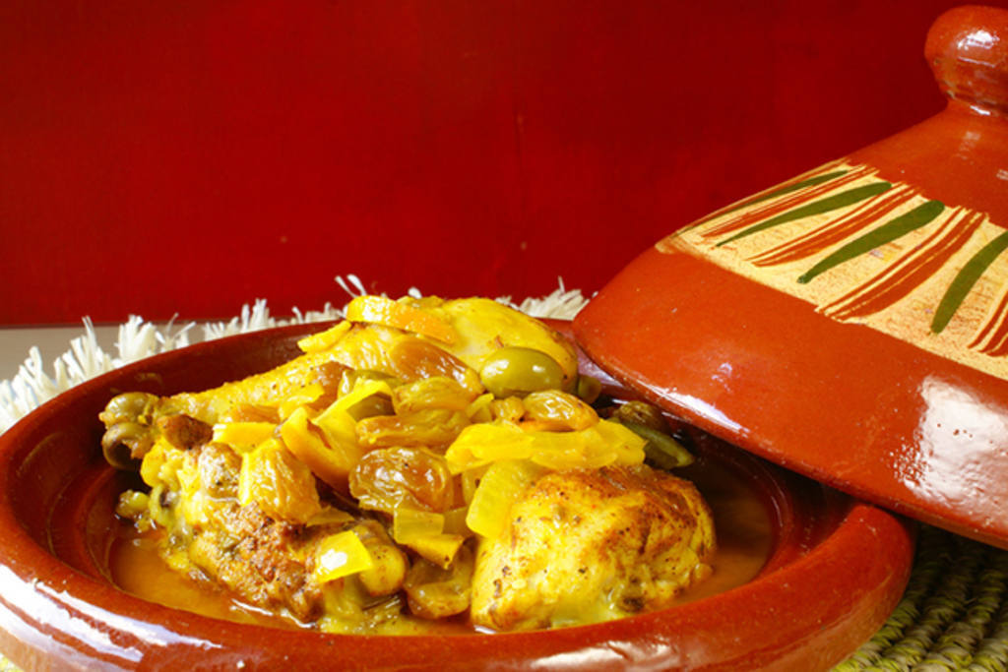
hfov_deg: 37.8
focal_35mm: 52
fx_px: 1470
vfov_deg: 25.8
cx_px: 504
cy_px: 336
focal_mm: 35
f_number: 16
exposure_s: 1/2.5
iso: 100
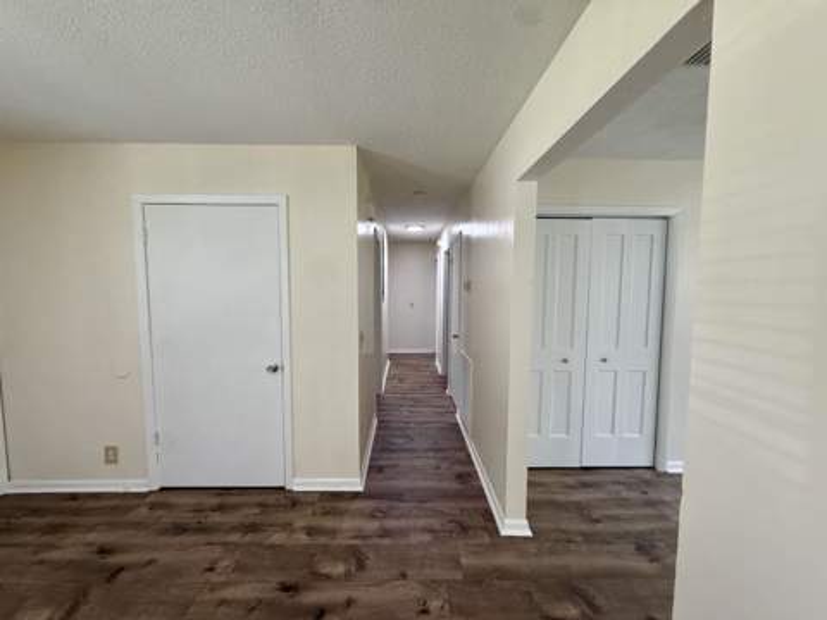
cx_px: 414
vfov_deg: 85.7
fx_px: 334
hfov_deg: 102.1
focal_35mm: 14
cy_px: 310
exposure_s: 1/120
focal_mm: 2.22
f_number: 2.2
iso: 320
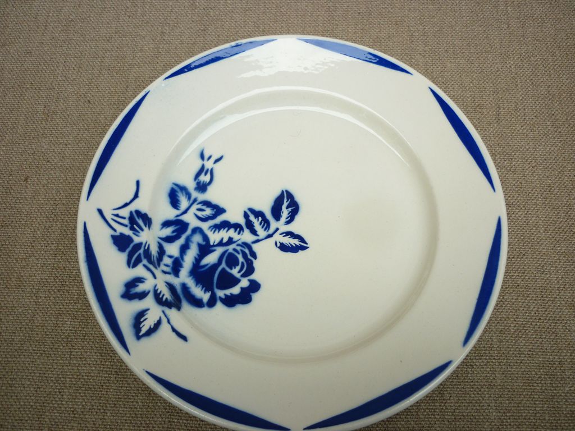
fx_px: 548
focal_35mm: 33
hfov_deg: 55.4
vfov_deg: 42.9
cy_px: 216
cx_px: 288
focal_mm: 5.5
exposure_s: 1/320
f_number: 2.8
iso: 80
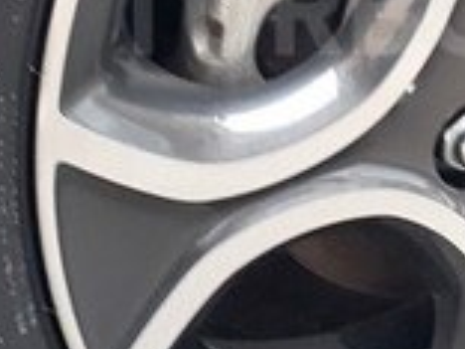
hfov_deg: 17.0
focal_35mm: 114
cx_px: 414
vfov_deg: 12.8
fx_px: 1531
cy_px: 10
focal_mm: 3.6
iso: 100
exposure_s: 1/33
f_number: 1.9
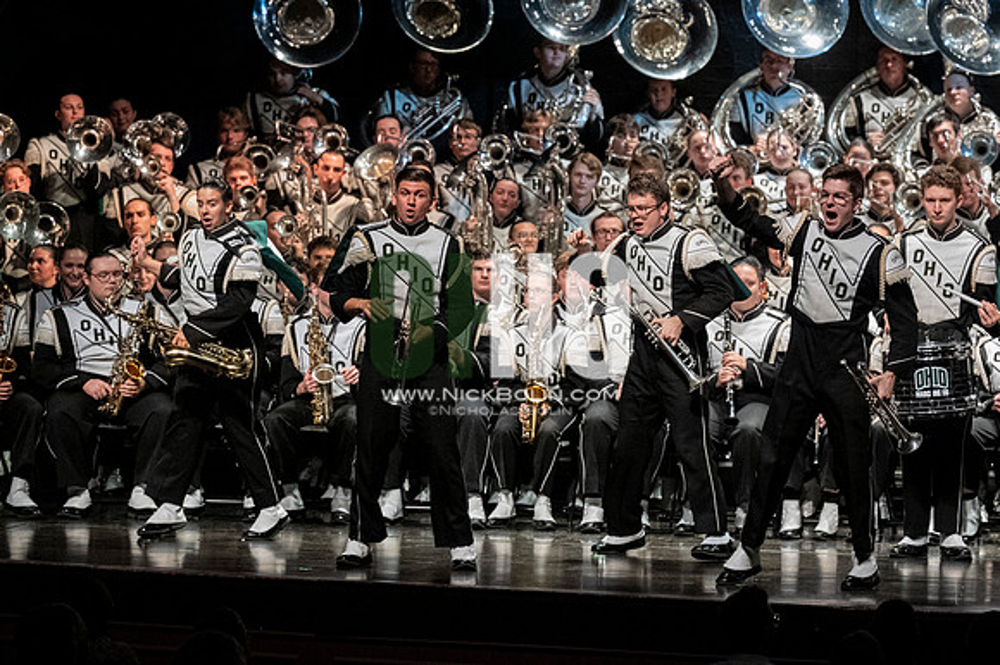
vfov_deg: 6.5
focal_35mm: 210
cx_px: 500
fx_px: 5830
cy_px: 332
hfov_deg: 9.8
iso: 4000
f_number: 4
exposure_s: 1/500
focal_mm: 140
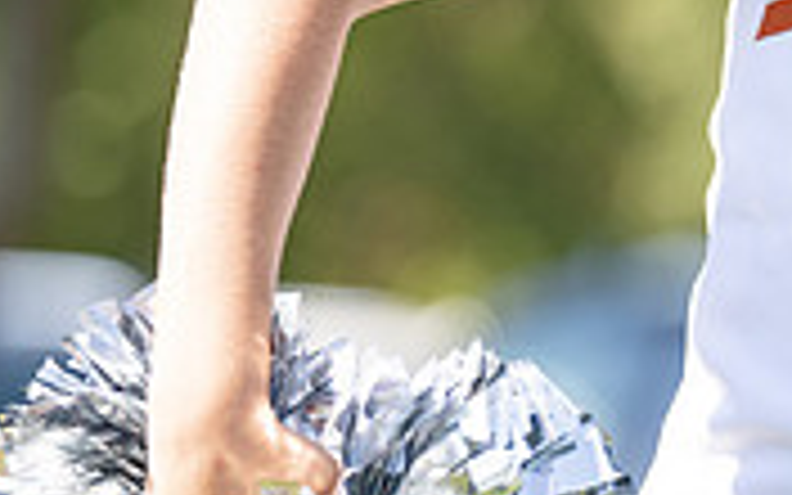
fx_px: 10598
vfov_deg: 2.7
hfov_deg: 4.3
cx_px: 1170
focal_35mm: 491
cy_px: -22
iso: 160
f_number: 2.8
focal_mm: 135
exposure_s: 1/1000
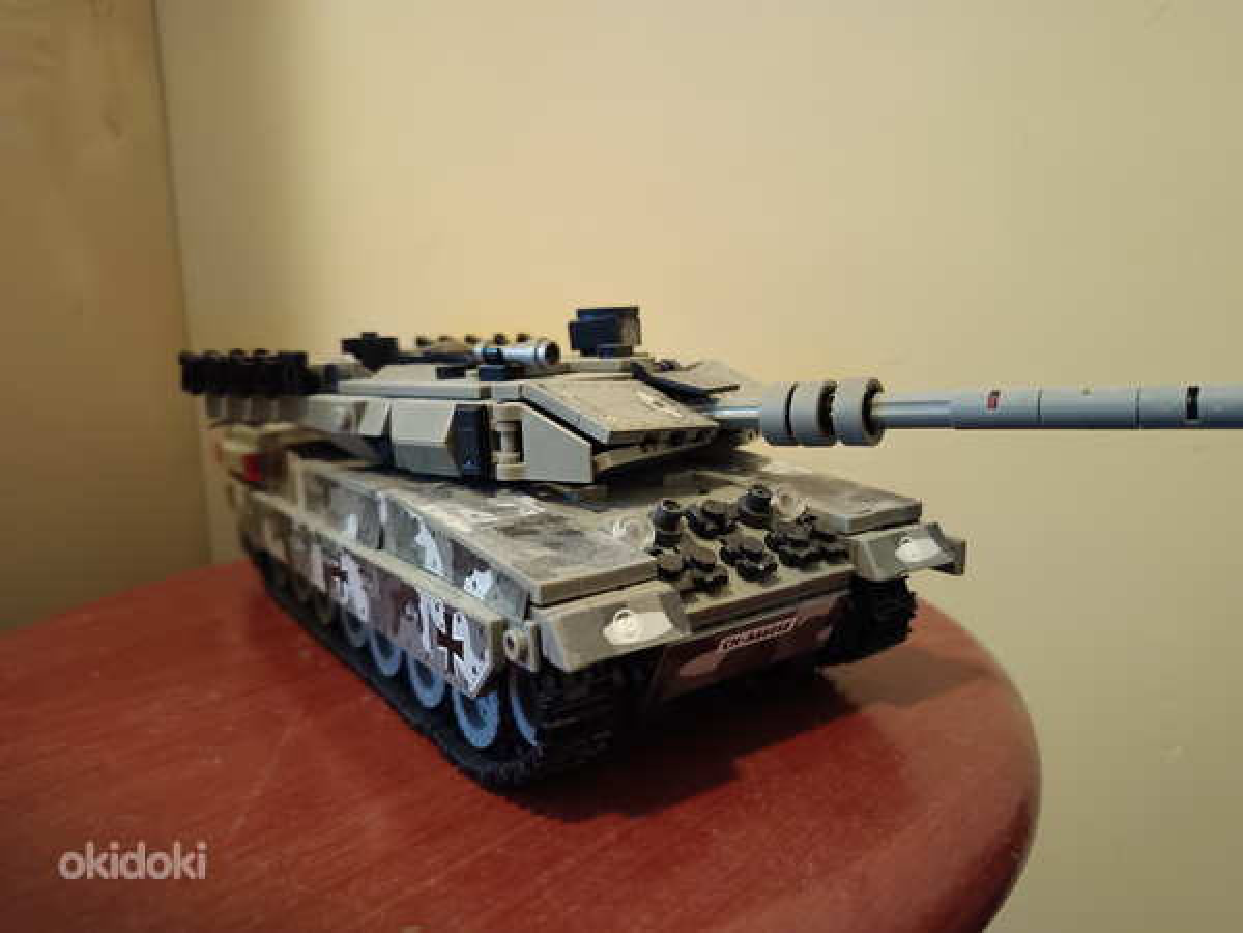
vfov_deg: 56.8
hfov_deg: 71.6
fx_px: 862
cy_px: 466
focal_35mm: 24
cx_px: 622
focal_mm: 5.31
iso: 3018
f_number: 1.7
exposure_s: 1/20
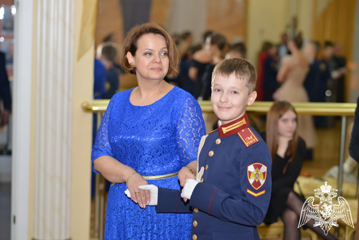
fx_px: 848
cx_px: 180
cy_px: 120
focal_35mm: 85
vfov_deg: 16.1
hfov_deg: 23.9
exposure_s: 1/250
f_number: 2.5
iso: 640
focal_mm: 85
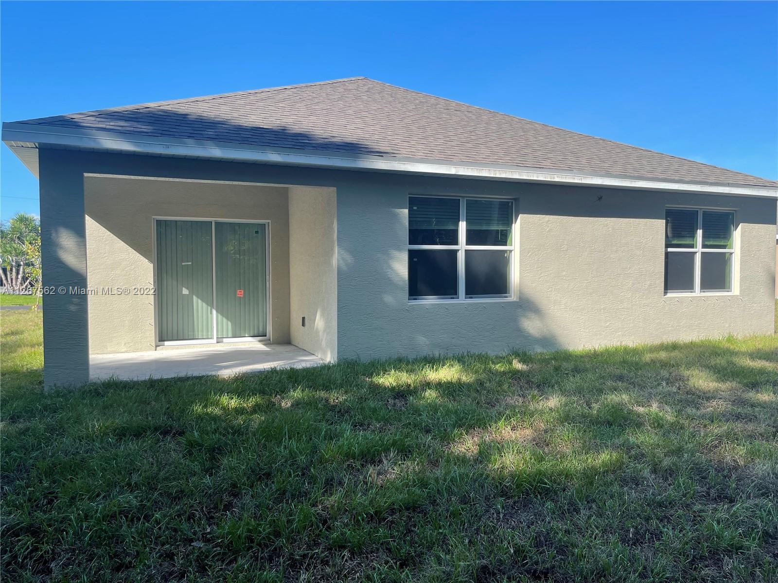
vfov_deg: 53.1
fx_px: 584
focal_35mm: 26
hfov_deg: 67.3
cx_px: 389
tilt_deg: -3.1
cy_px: 292
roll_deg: +0.4
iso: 32
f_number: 1.6
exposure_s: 1/1667
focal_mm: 5.1
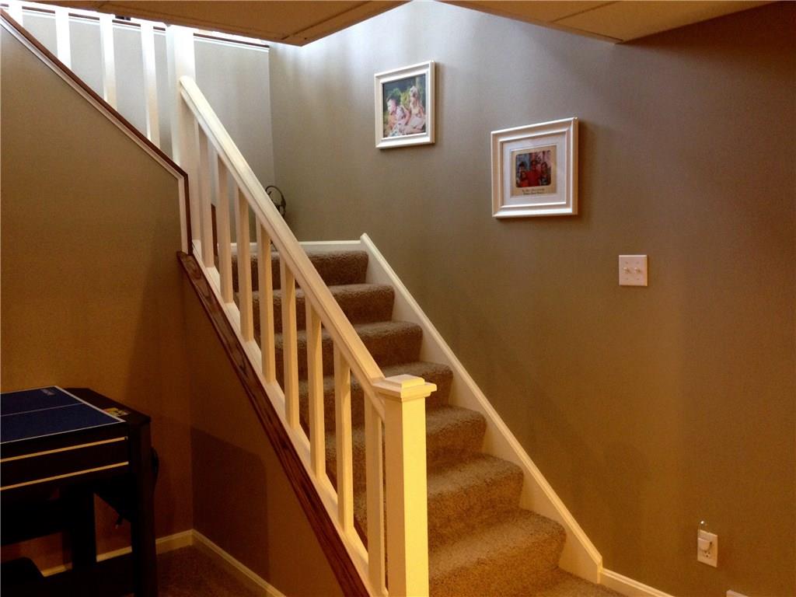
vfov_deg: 42.9
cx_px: 398
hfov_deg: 55.4
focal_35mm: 33
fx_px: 759
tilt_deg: -6.3
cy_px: 298
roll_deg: +2.0
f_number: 2.4
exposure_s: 1/20
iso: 250
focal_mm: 4.12
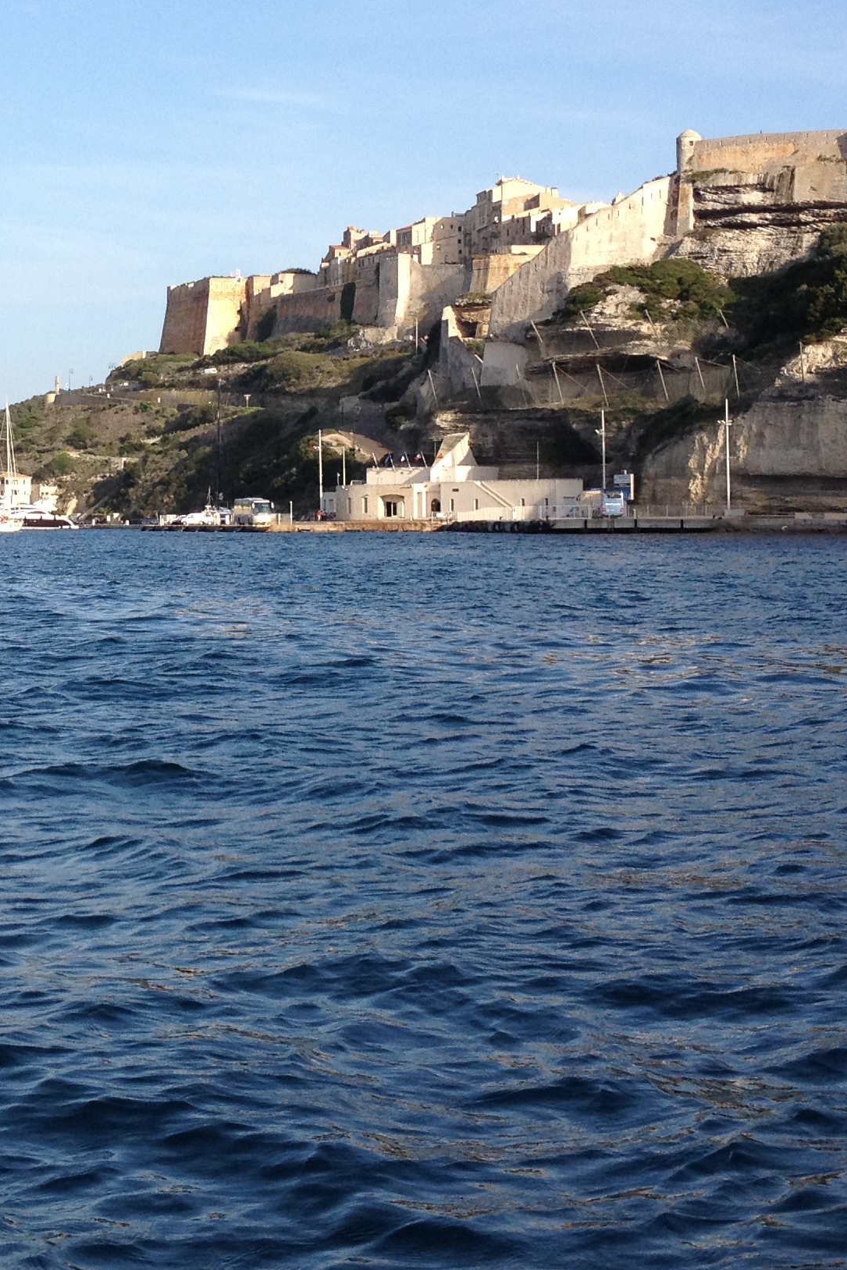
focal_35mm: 73
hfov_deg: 18.5
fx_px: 2577
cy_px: 445
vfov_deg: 27.6
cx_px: 163
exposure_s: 1/1255
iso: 64
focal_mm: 4.28
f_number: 2.4
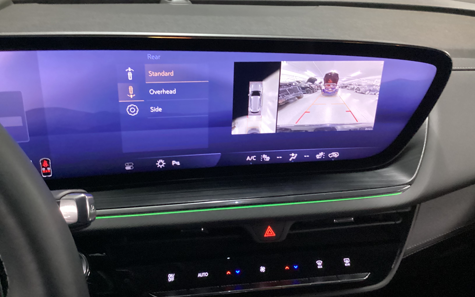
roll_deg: -4.3
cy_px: 150
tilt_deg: -27.8
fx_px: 427
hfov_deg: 58.1
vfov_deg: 38.3
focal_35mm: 33
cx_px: 238
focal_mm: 3.3
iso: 640
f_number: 2.4
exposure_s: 1/30
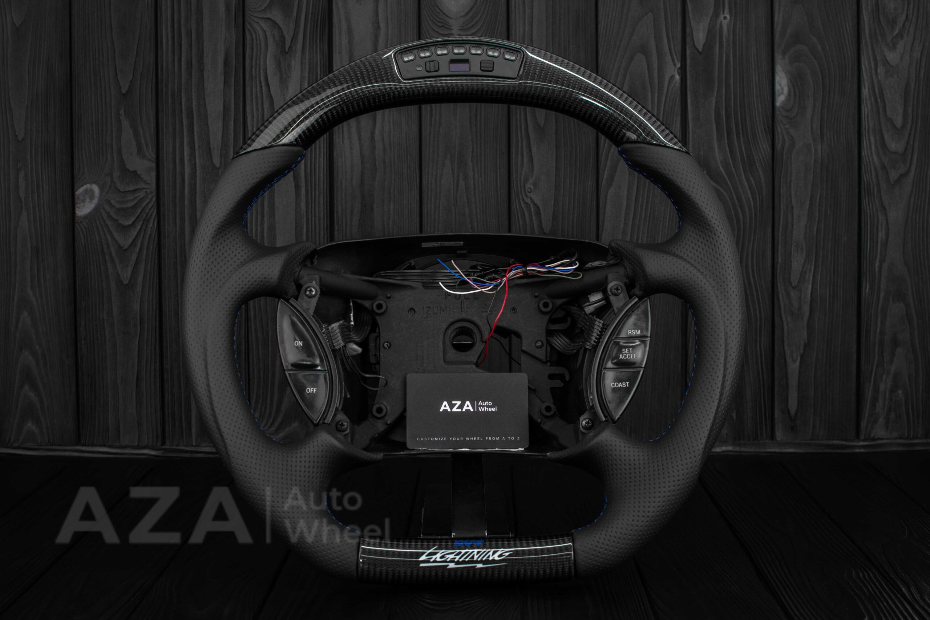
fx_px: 1356
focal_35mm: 52
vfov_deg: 25.8
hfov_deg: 37.8
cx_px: 465
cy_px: 310
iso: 500
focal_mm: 35
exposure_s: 1/125
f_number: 6.3
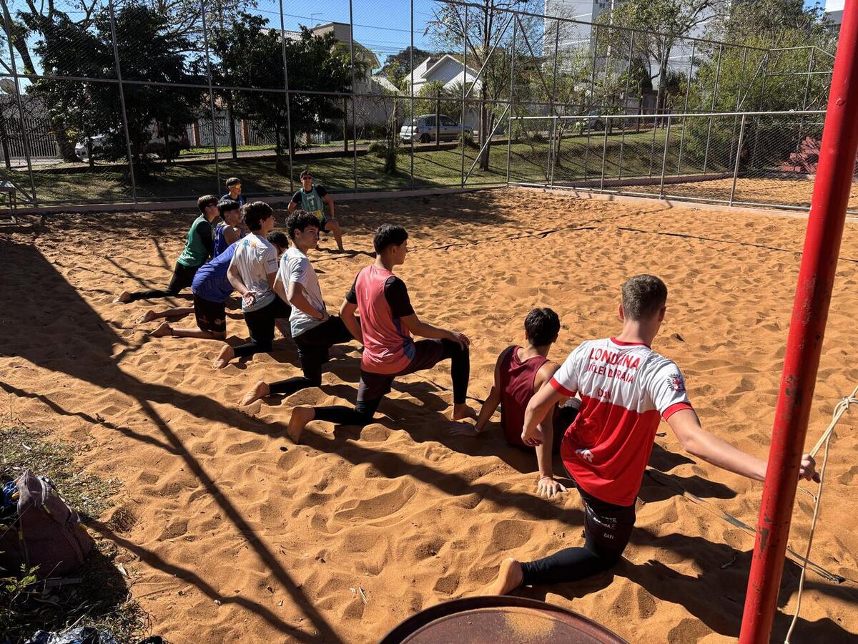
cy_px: 322
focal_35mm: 26
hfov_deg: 67.3
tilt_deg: -15.8
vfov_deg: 53.1
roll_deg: +0.3
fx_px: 644
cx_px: 429
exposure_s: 1/1812
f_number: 1.6
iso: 50
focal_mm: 5.96
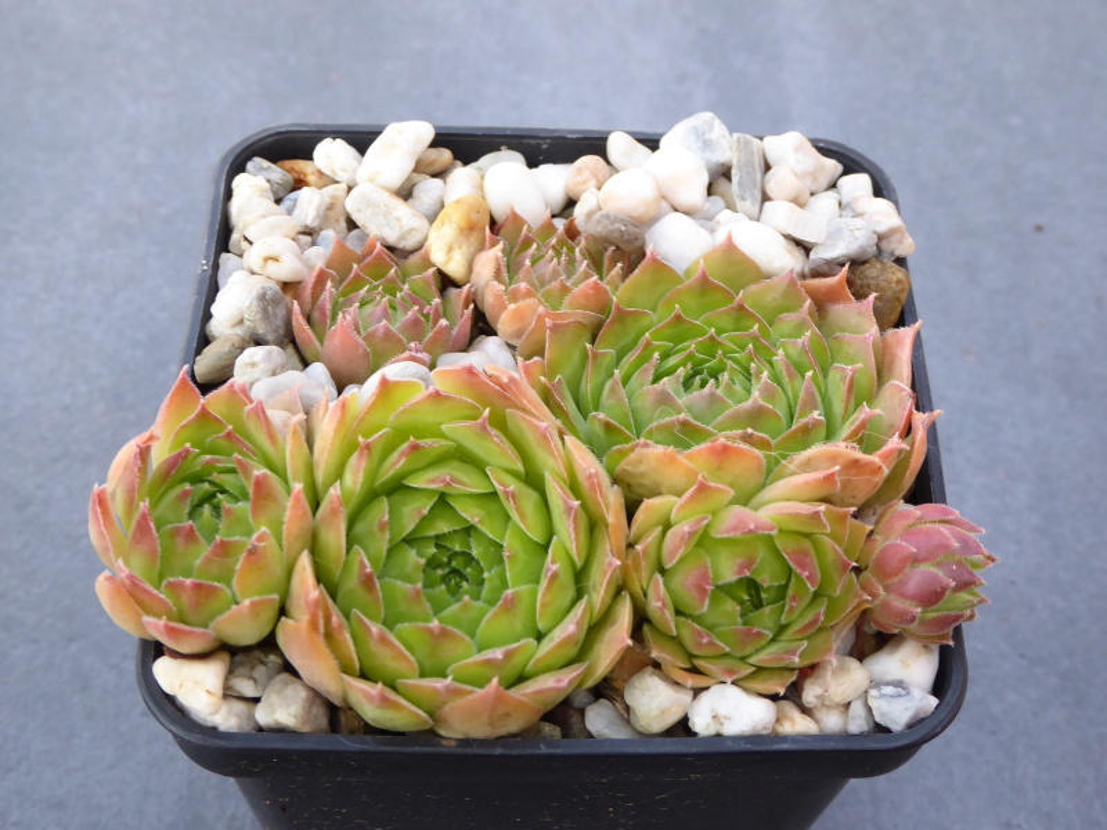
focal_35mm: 49
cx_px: 554
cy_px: 415
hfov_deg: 38.9
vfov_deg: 29.7
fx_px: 1567
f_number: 4
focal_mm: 8.4
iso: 250
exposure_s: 1/60
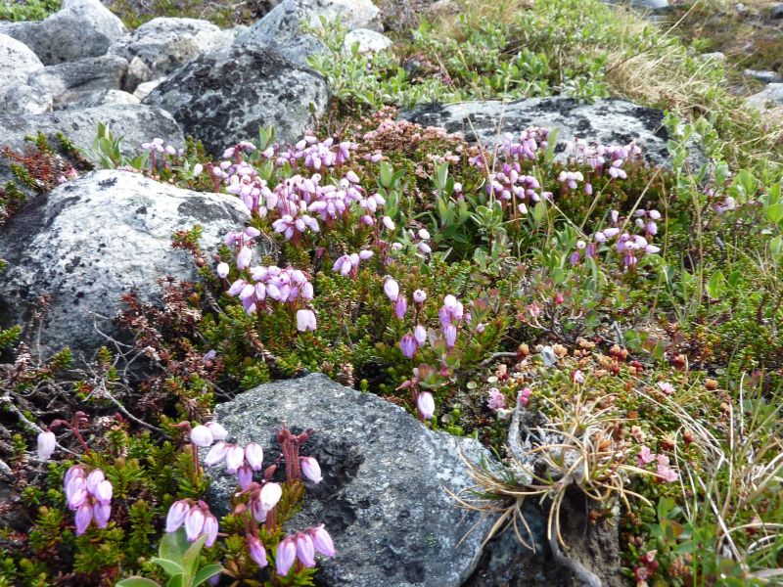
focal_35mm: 25
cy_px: 294
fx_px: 565
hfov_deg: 69.4
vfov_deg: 54.9
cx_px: 392
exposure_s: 1/160
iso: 80
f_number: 4
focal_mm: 4.1
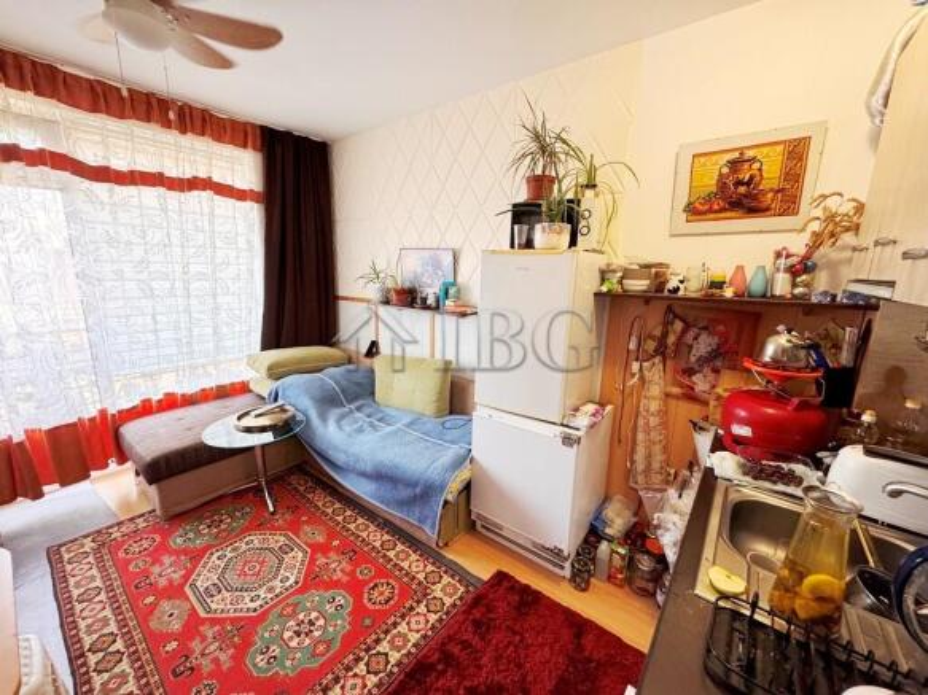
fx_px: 375
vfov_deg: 85.7
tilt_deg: -13.1
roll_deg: -2.0
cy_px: 348
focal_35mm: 14
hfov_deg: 102.1
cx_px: 464
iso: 320
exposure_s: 1/100
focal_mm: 2.22
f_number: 2.2
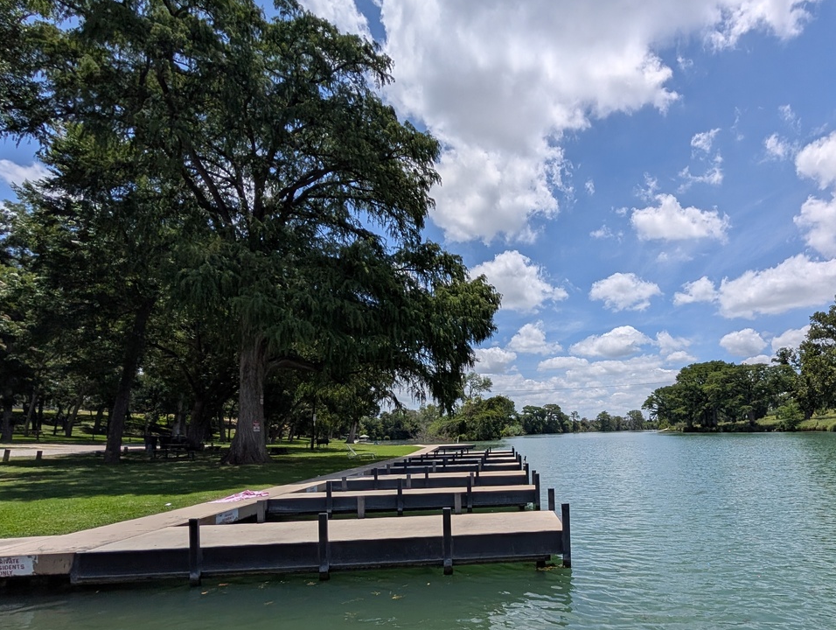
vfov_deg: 69.7
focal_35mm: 18
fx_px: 435
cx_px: 526
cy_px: 419
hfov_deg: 85.9
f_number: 1.7
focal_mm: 2.02
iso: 51
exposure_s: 1/6494
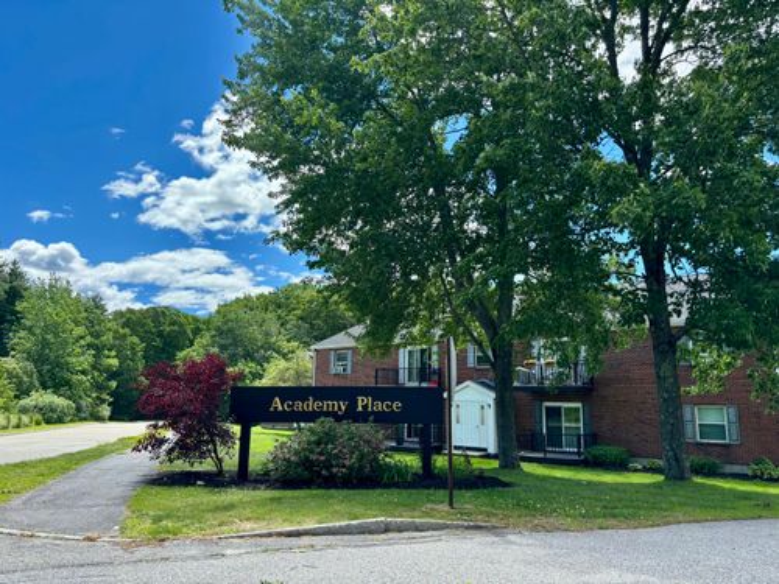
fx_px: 585
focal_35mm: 26
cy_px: 292
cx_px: 390
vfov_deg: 53.1
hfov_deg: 67.3
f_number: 1.6
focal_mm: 5.96
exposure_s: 1/1845
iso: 50
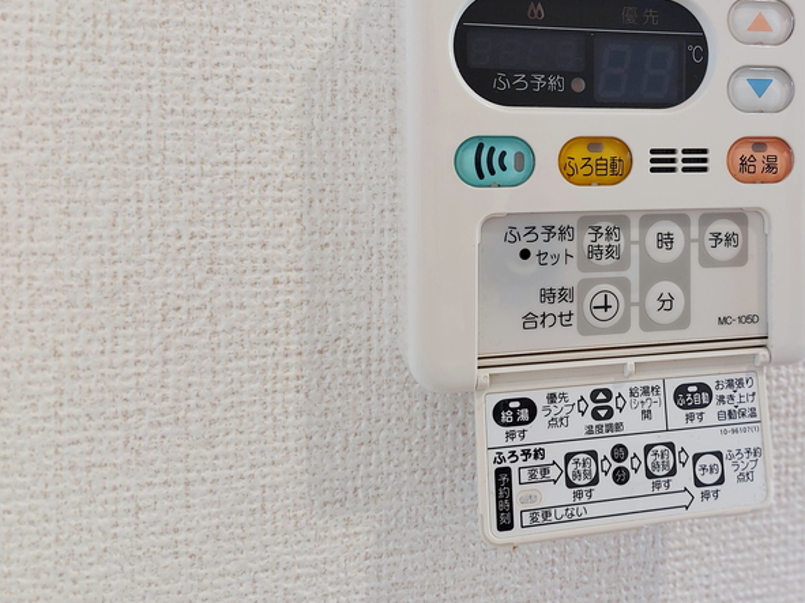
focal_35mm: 39
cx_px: 605
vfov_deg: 36.3
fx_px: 907
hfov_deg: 46.2
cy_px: 191
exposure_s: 1/24
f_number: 1.8
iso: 64
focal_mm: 5.23
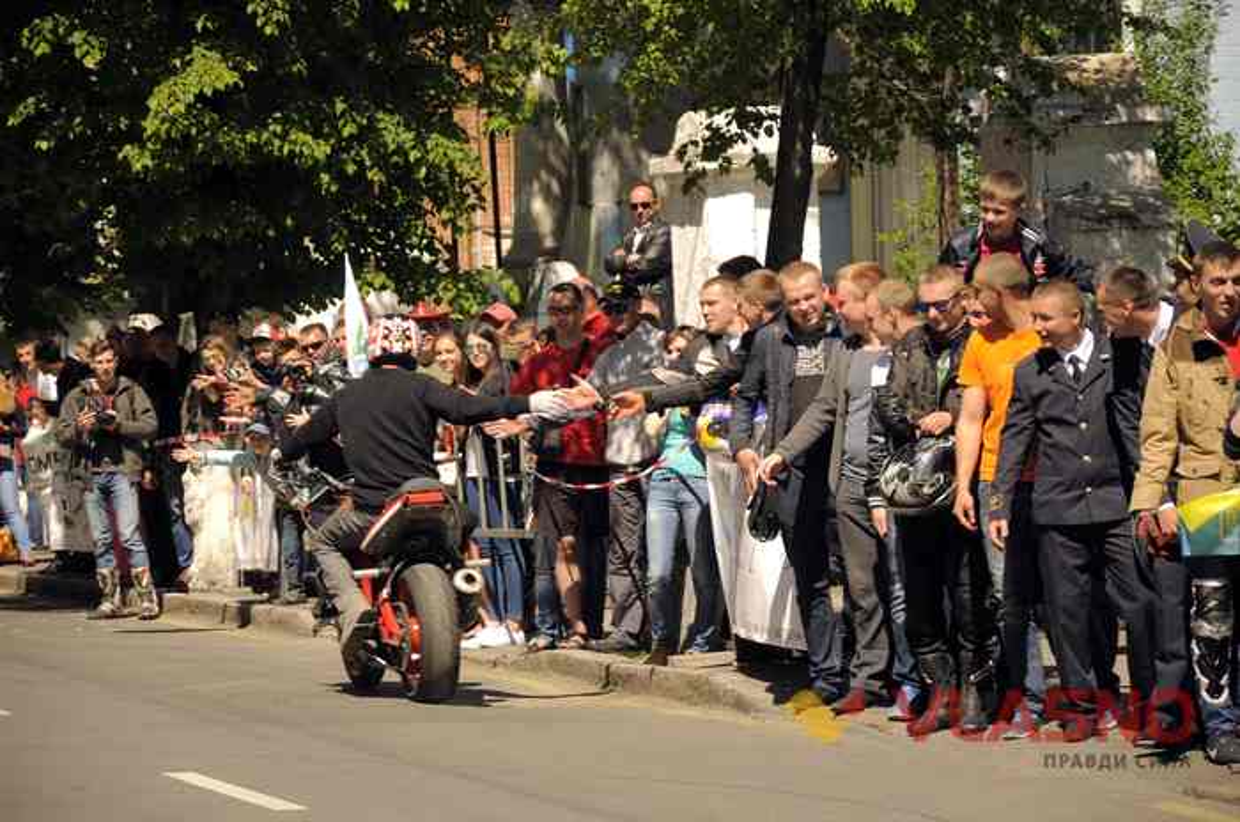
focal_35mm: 158
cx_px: 620
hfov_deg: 13.1
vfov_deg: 8.7
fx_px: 5415
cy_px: 411
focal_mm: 105
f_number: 5.6
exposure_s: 1/320
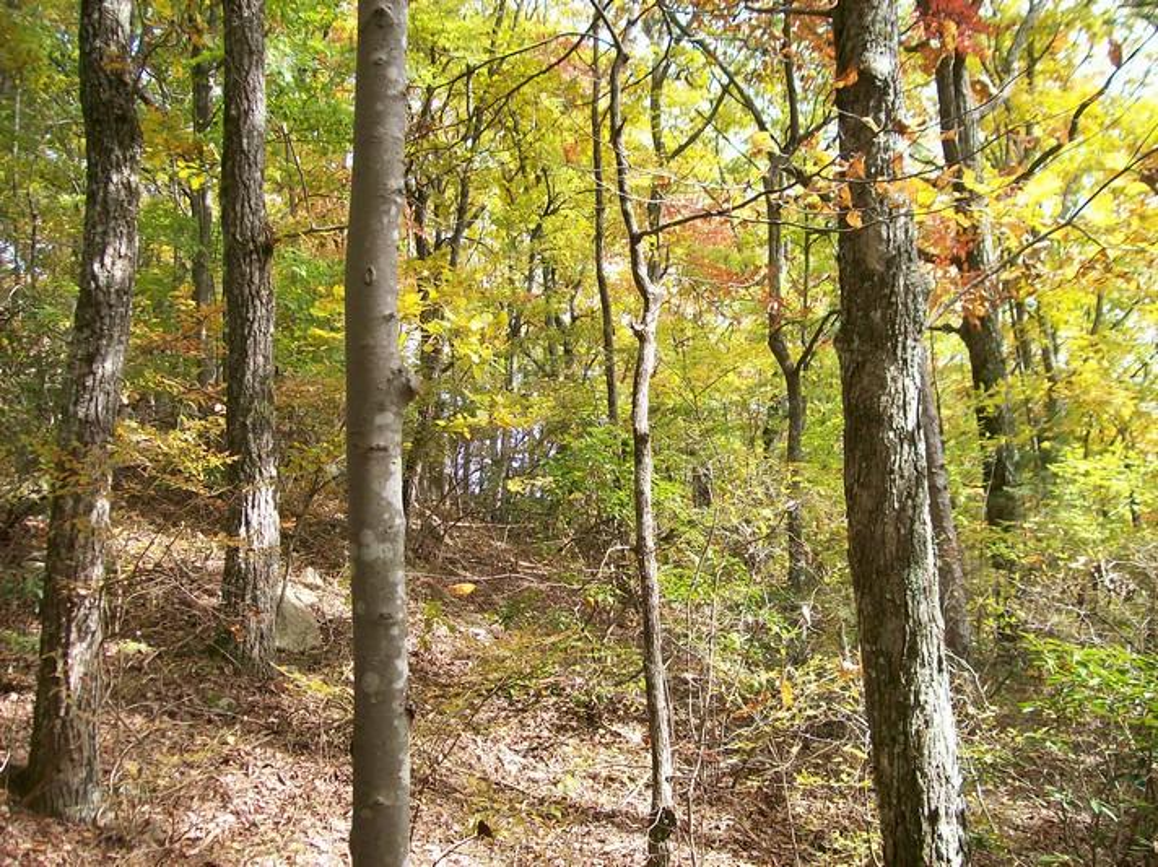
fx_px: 1203
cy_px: 434
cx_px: 579
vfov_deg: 39.6
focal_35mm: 36
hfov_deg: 51.4
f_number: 2.7
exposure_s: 1/129
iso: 80
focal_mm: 6
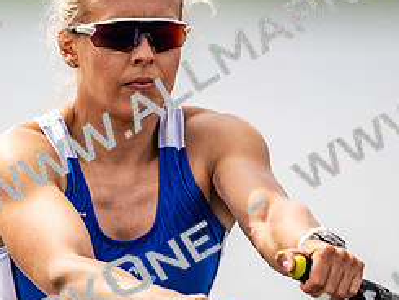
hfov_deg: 1.5
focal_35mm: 1366
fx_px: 15753
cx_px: 173
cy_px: 216
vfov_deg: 1.1
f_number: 4
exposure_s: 1/2500
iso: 450
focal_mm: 600
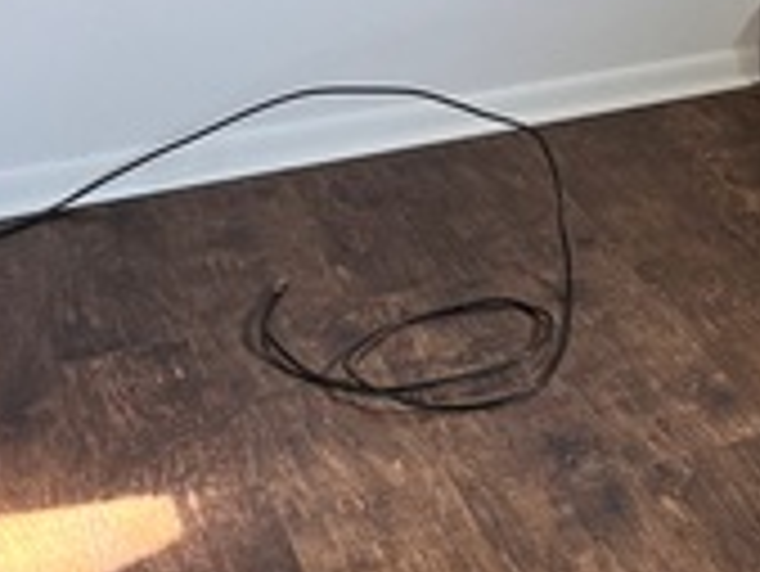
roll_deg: -2.8
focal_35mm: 91
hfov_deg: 18.8
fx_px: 1999
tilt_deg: -8.3
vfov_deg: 14.8
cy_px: -351
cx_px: 1165
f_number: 1.78
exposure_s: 1/60
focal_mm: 6.76
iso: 250
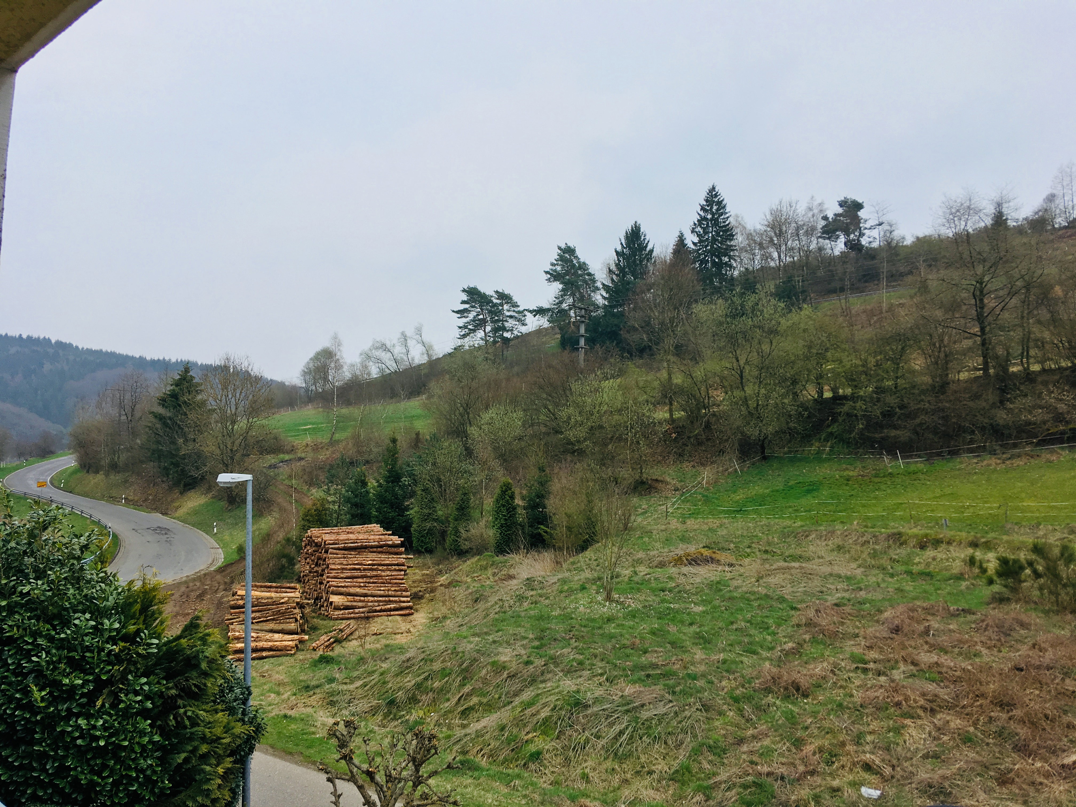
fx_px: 901
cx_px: 538
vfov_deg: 48.2
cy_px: 404
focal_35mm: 29
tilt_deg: +3.4
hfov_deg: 61.7
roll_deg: -0.8
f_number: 2.2
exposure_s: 1/605
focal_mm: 4.15
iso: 25
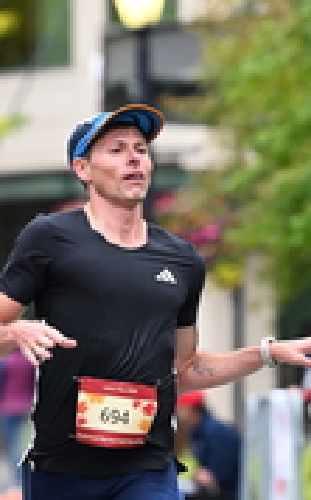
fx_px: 6411
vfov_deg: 4.5
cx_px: 102
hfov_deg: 2.8
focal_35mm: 472
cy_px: 216
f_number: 2.8
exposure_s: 1/1600
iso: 1000
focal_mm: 150
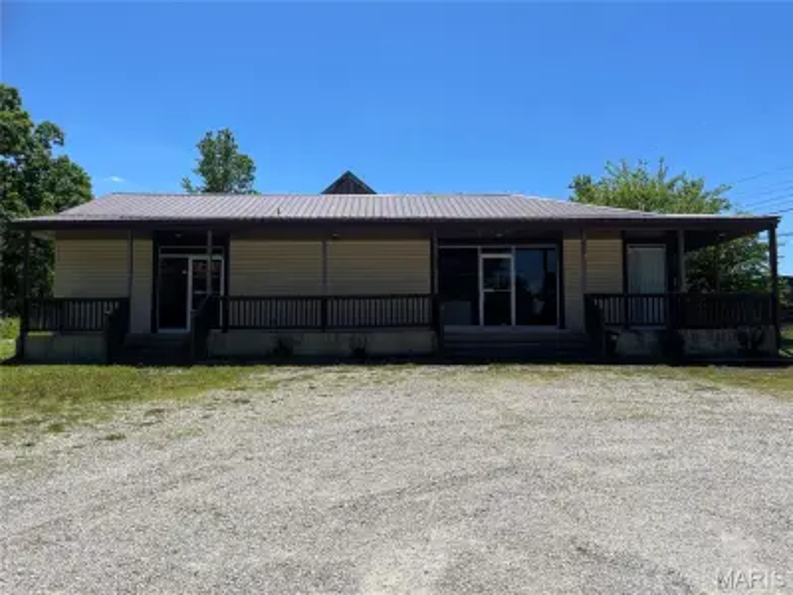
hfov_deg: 67.3
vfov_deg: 53.1
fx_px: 596
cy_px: 298
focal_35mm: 26
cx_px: 396
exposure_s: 1/4651
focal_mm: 4.2
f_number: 1.6
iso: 32
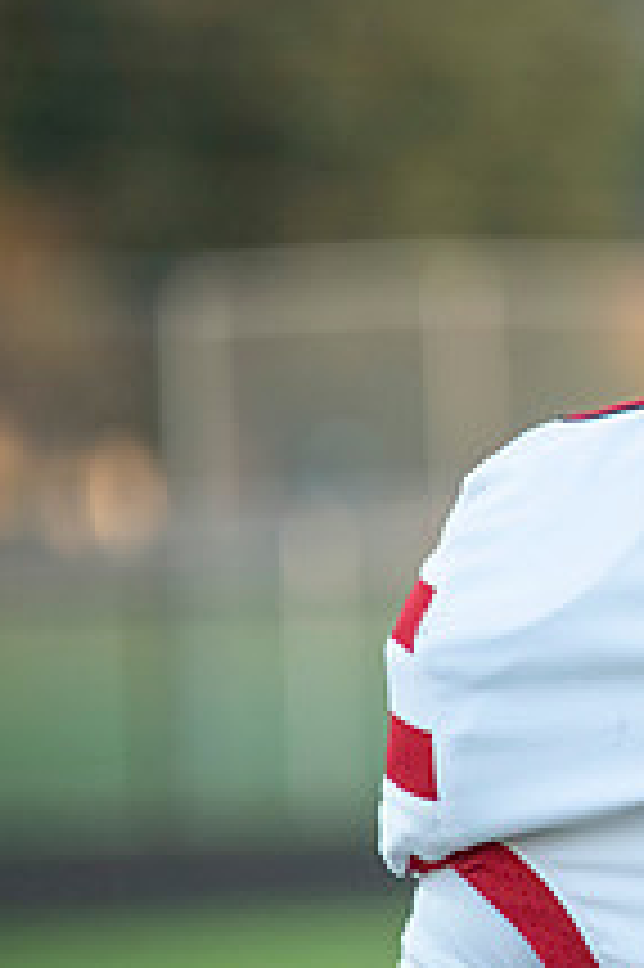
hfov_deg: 2.0
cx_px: 1148
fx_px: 18167
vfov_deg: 3.1
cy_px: 538
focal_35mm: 676
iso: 2000
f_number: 5.6
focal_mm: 250
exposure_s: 1/800
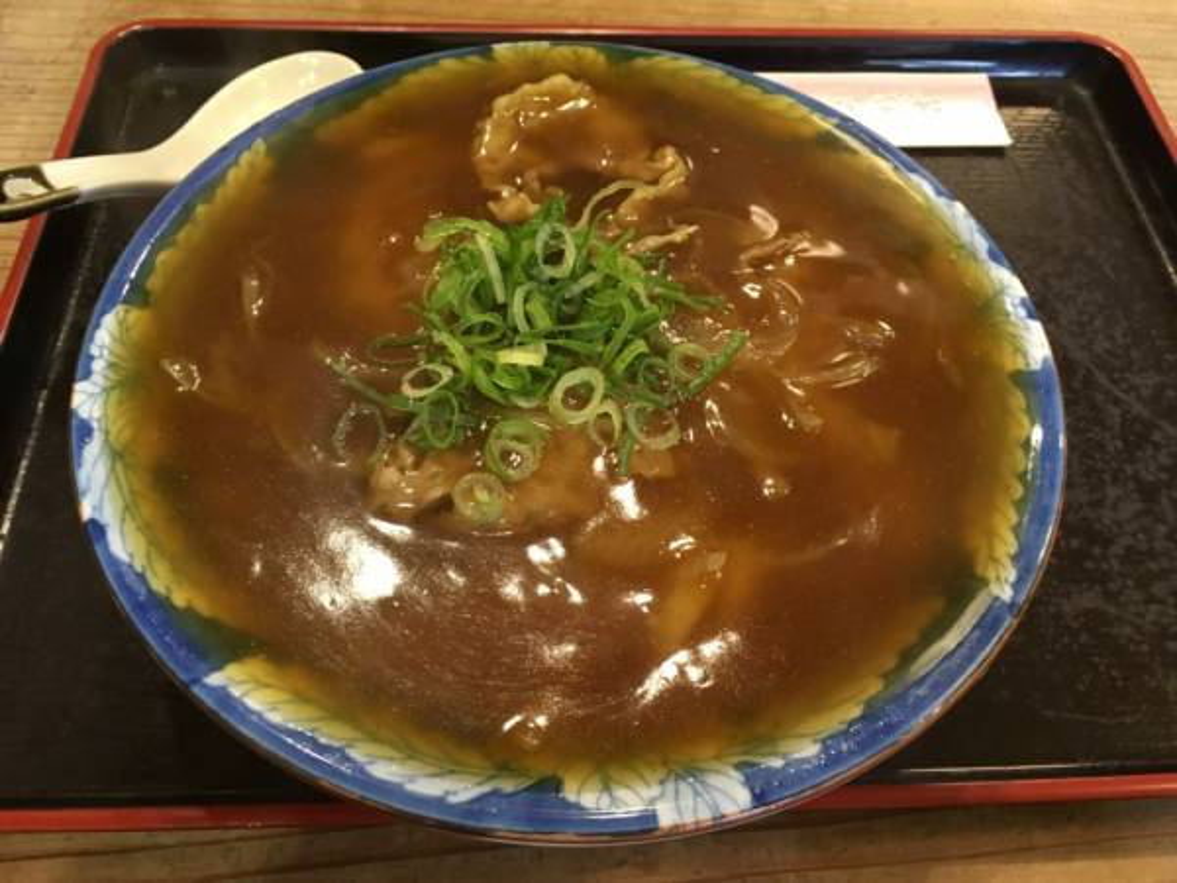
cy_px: 442
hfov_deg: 61.7
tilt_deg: -54.3
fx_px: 986
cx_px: 588
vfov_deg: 48.2
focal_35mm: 29
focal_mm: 4.15
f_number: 2.2
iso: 200
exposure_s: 1/17
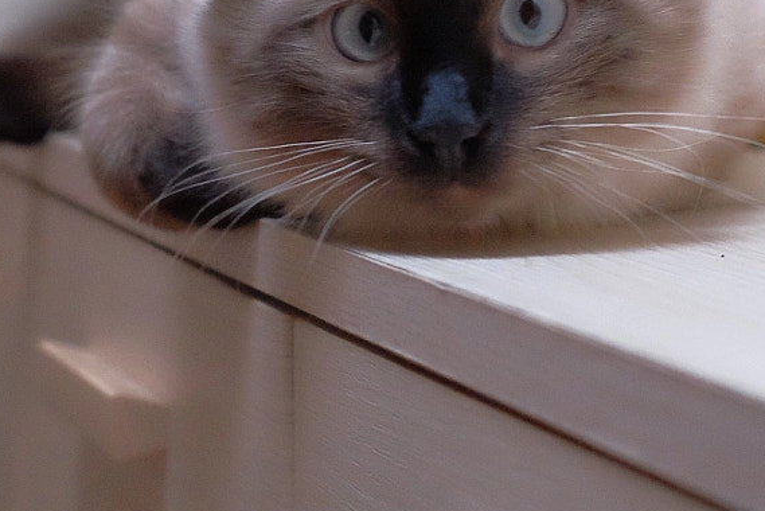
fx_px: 3168
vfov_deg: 9.2
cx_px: 79
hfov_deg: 13.6
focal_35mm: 149
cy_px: 44
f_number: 4
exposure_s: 1/140
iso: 6400
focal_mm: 35
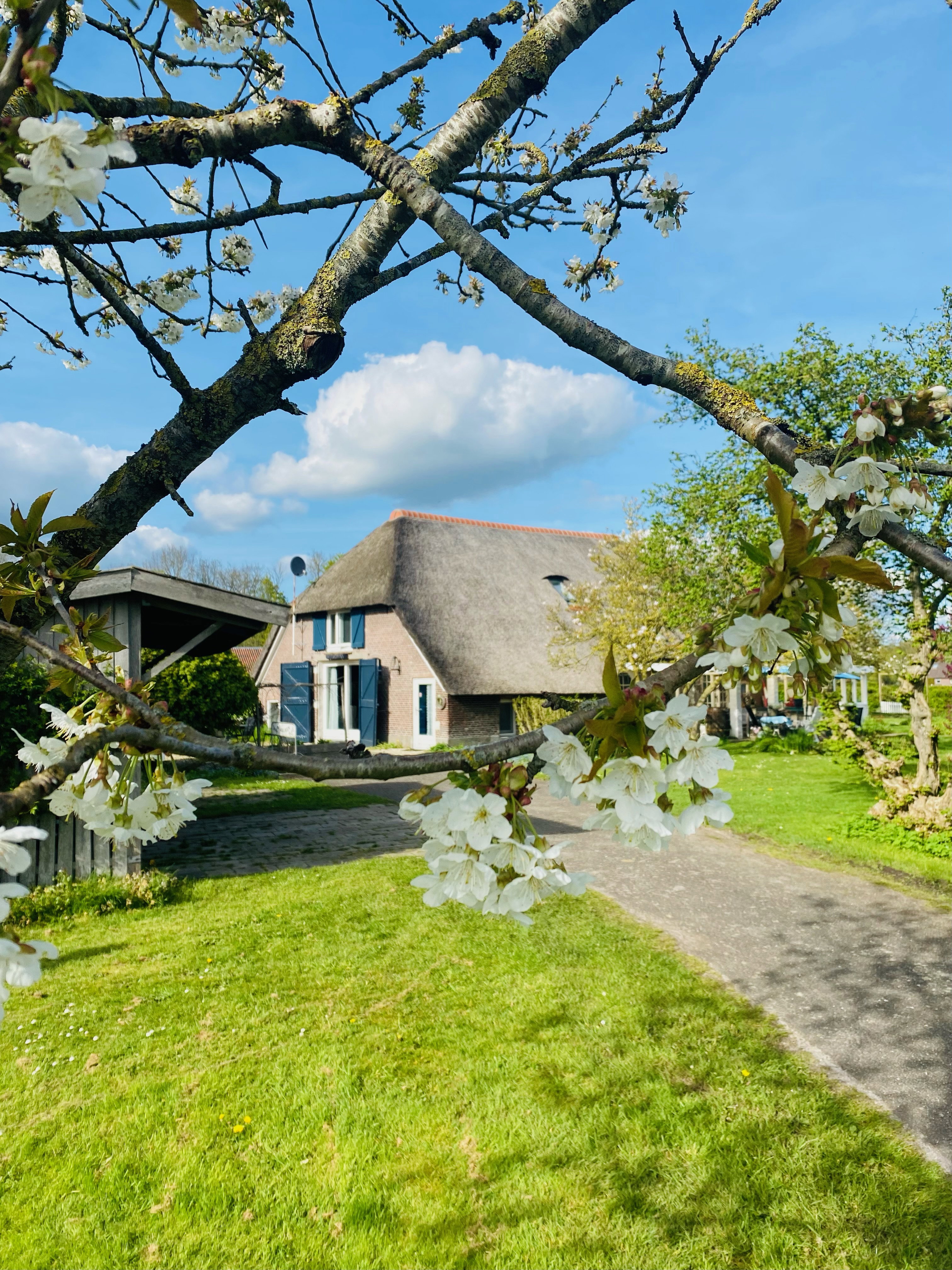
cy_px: 635
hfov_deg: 53.1
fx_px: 953
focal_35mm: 26
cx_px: 476
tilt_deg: +3.9
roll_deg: +1.1
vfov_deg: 67.3
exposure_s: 1/2141
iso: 32
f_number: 1.8
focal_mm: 4.25
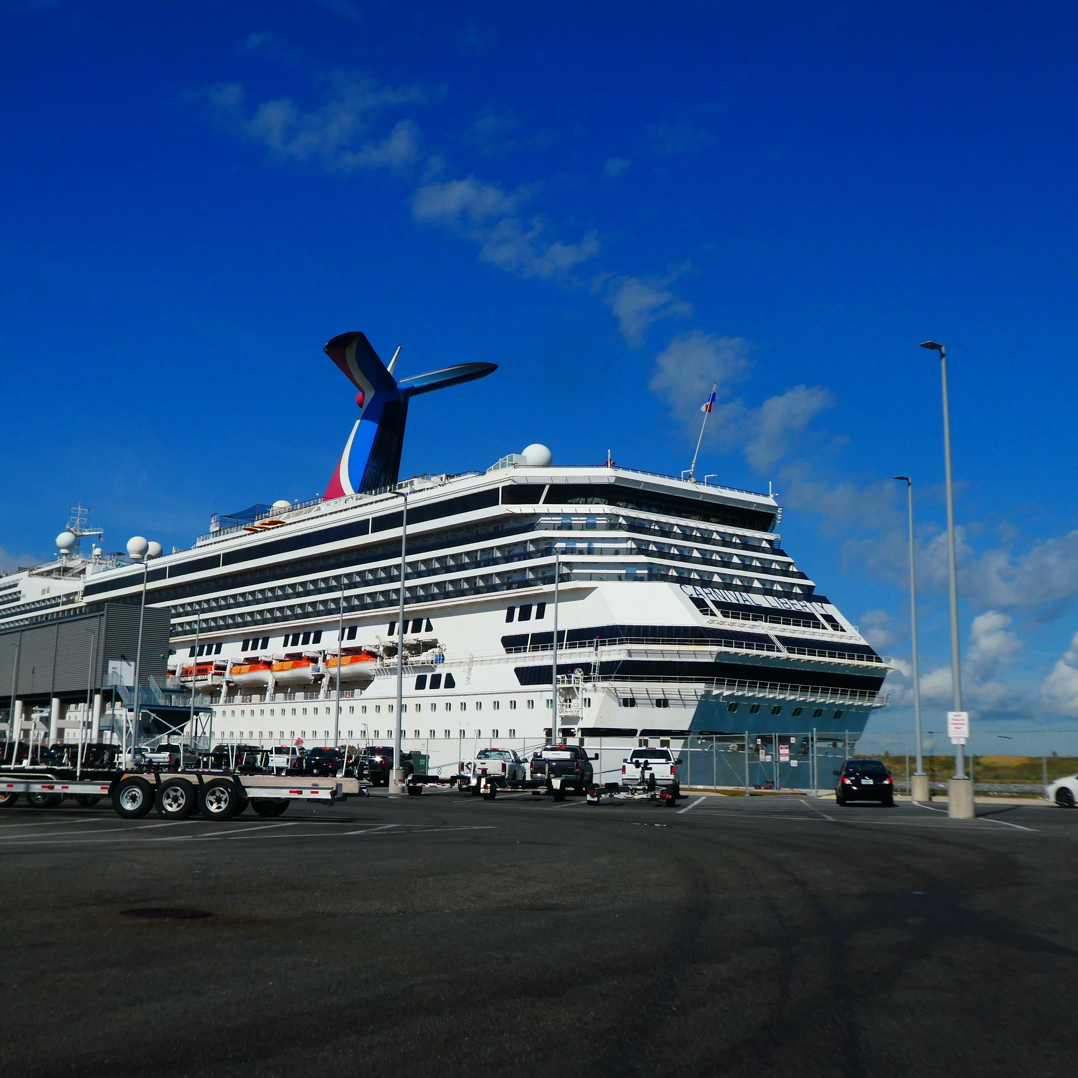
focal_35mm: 39
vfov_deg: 42.8
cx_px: 493
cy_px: 538
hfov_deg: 42.8
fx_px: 1374
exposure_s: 1/2500
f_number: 3.6
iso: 80
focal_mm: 5.8
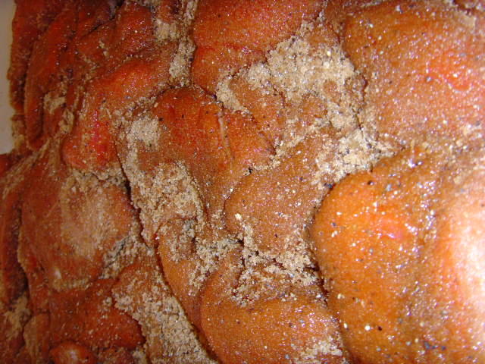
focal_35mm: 39
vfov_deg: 36.8
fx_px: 546
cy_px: 182
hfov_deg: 47.9
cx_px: 242
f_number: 3.5
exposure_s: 1/45
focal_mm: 6.6
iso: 200
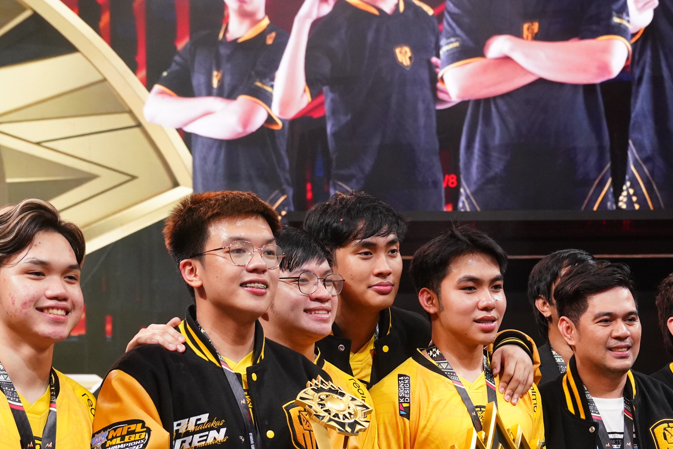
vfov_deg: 13.9
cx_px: 399
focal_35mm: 97
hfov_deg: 21.0
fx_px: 1814
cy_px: 441
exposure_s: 1/200
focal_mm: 42
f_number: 4.5
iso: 2500
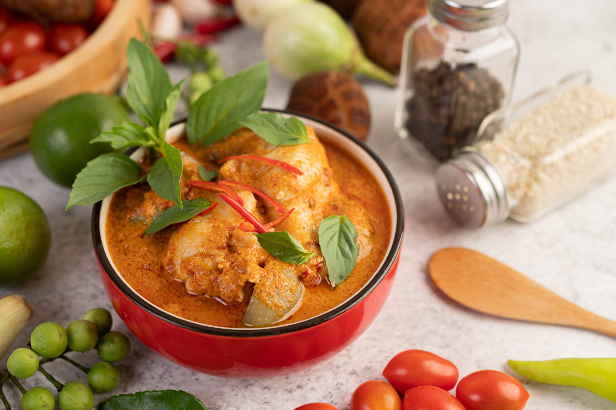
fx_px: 1026
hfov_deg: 33.4
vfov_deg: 22.6
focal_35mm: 60
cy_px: 205
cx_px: 308
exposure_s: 1/100
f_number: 5.6
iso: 100
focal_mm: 60
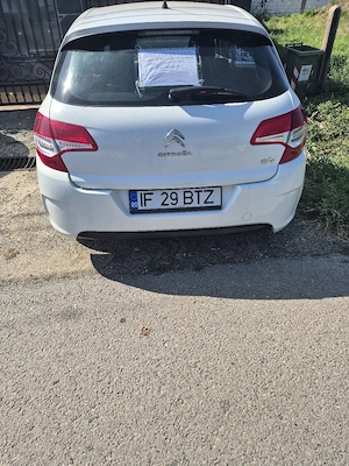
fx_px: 309
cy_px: 233
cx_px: 174
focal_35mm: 23
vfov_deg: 73.9
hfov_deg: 58.9
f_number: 1.8
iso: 25
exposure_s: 1/1429
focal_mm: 5.4
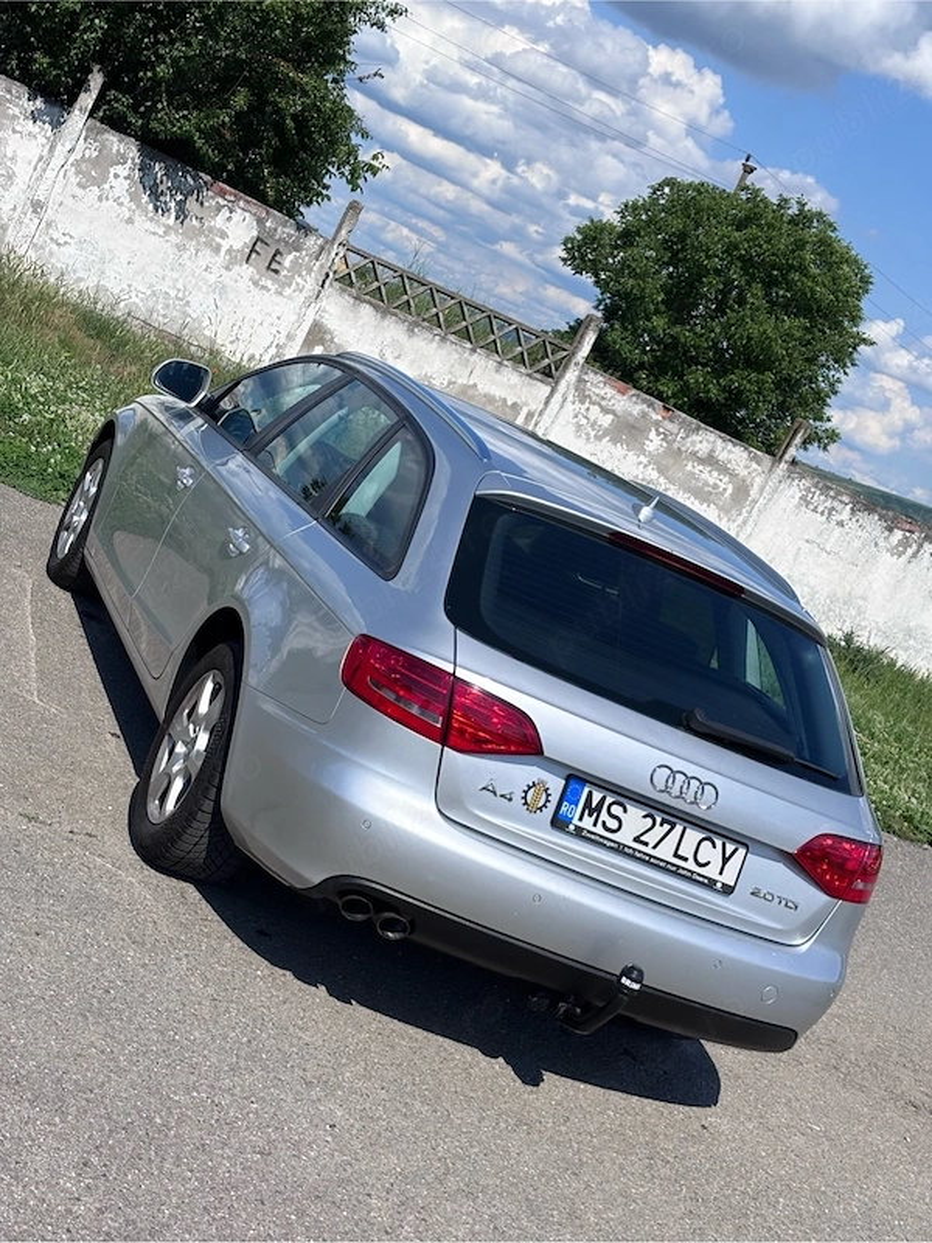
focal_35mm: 52
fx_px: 1867
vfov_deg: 36.8
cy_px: 622
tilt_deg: -8.4
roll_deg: -25.4
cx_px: 466
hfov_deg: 28.0
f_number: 1.6
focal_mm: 5.96
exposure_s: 1/4255
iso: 32
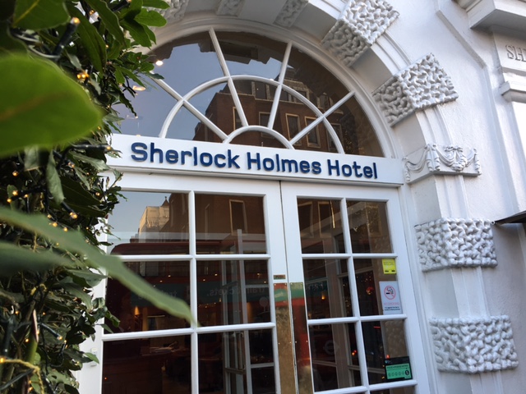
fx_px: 441
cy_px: 197
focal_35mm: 29
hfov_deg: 61.7
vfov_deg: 48.2
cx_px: 263
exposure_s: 1/100
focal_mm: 4.15
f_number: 2.2
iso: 32
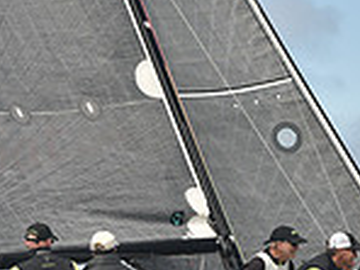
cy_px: 261
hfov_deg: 7.5
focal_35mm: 263
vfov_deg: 5.6
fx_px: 2735
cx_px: 258
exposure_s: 1/1250
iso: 320
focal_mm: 70
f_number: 5
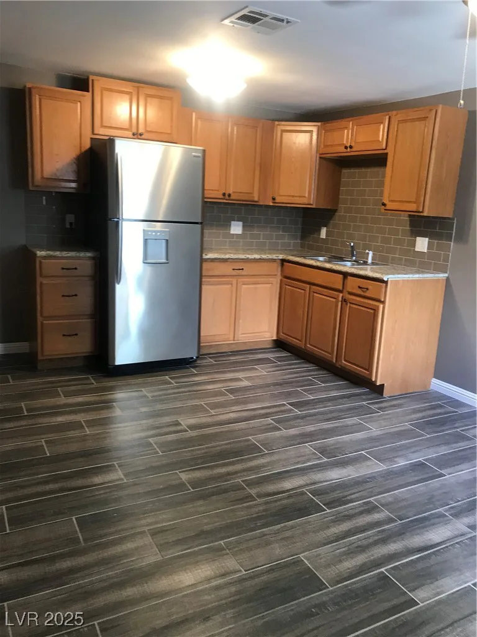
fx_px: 514
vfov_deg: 63.4
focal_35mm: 28
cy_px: 318
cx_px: 238
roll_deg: -3.0
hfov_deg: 49.7
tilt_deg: -11.2
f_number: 1.8
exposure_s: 1/20
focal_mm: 3.99
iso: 40
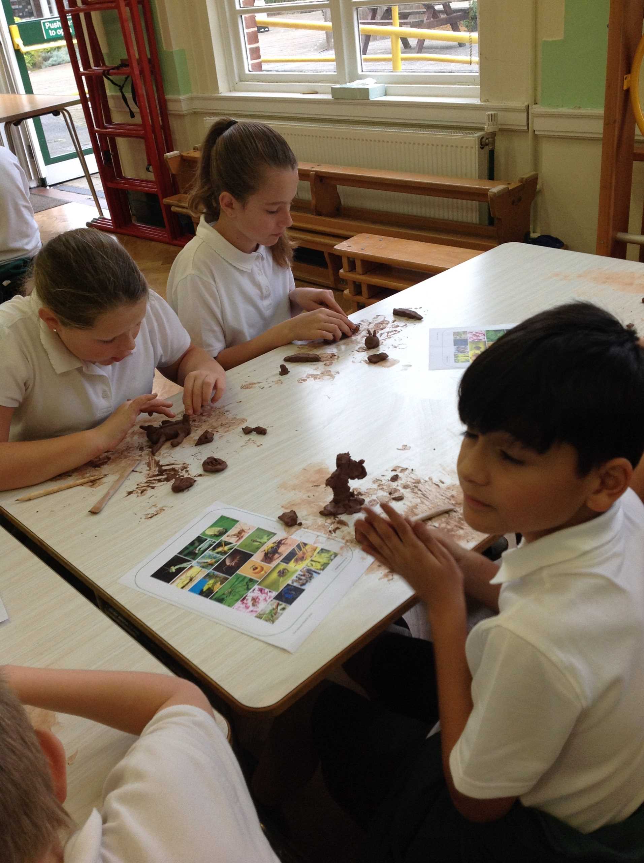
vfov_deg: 52.7
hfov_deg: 40.6
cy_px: 432
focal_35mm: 35
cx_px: 322
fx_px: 871
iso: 100
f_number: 2.4
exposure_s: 1/100
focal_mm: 4.28
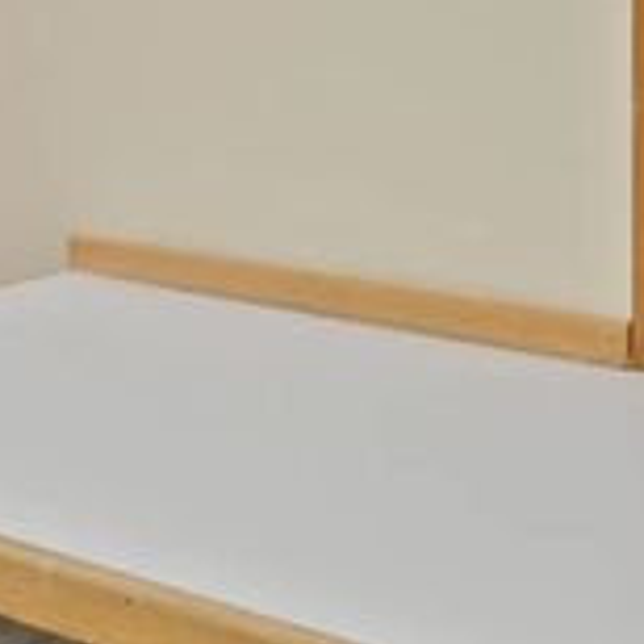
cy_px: -65
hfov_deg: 17.7
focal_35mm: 96
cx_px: 25
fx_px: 2021
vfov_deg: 17.5
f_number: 7.1
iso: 100
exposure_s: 1/1.25
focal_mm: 17
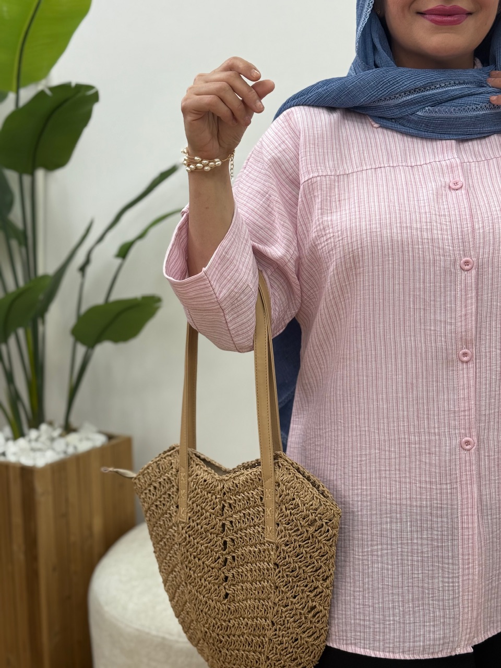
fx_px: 926
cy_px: 334
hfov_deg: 30.3
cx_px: 250
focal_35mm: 48
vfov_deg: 39.7
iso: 64
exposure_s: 1/625
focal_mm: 6.76
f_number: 1.78
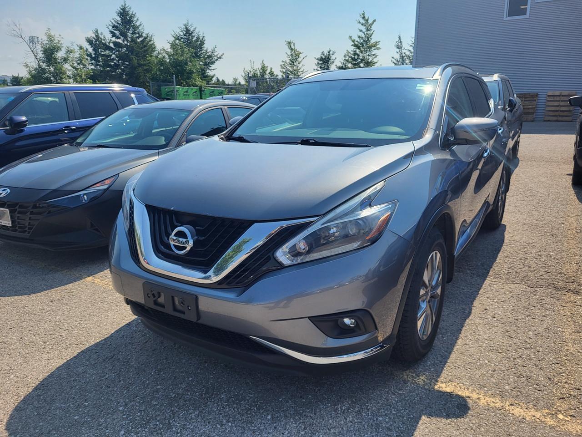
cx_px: 291
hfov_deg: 67.3
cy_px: 218
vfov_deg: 53.1
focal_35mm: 26
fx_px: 437
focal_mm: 5.4
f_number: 1.8
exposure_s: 1/2234
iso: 40
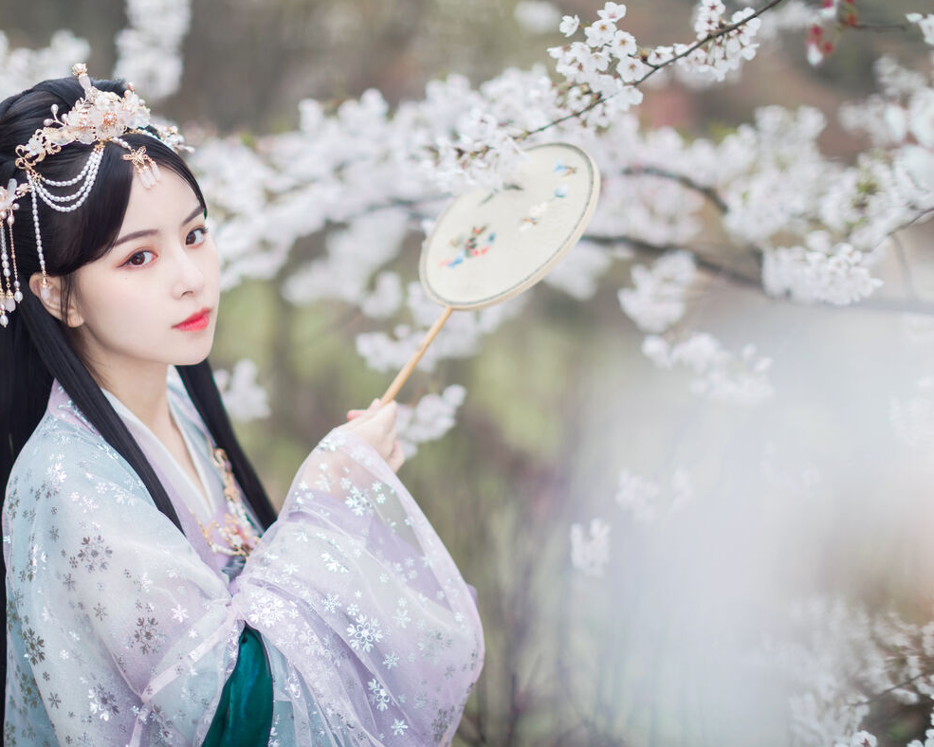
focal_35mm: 56
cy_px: 369
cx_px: 385
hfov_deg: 33.5
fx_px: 1548
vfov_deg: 27.1
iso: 200
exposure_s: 1/1250
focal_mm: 50
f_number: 1.4
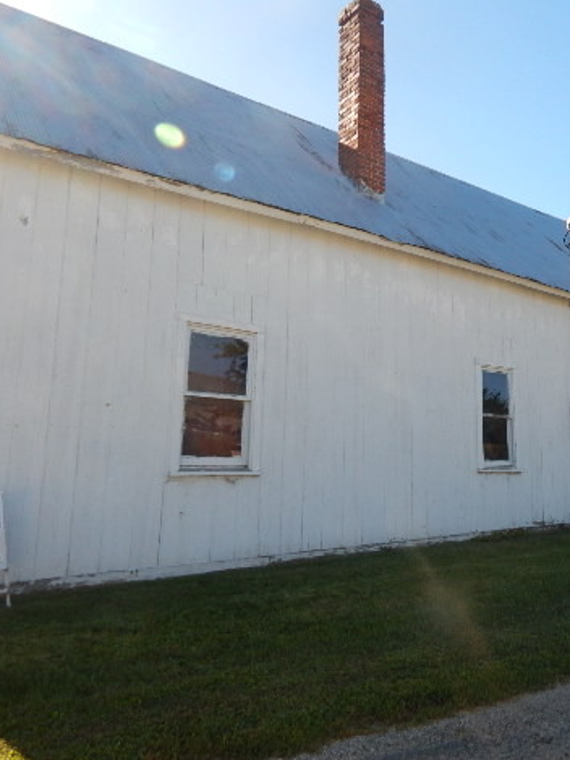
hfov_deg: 42.8
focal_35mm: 30
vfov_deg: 59.9
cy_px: 374
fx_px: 658
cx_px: 517
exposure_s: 1/800
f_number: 3
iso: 125
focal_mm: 4
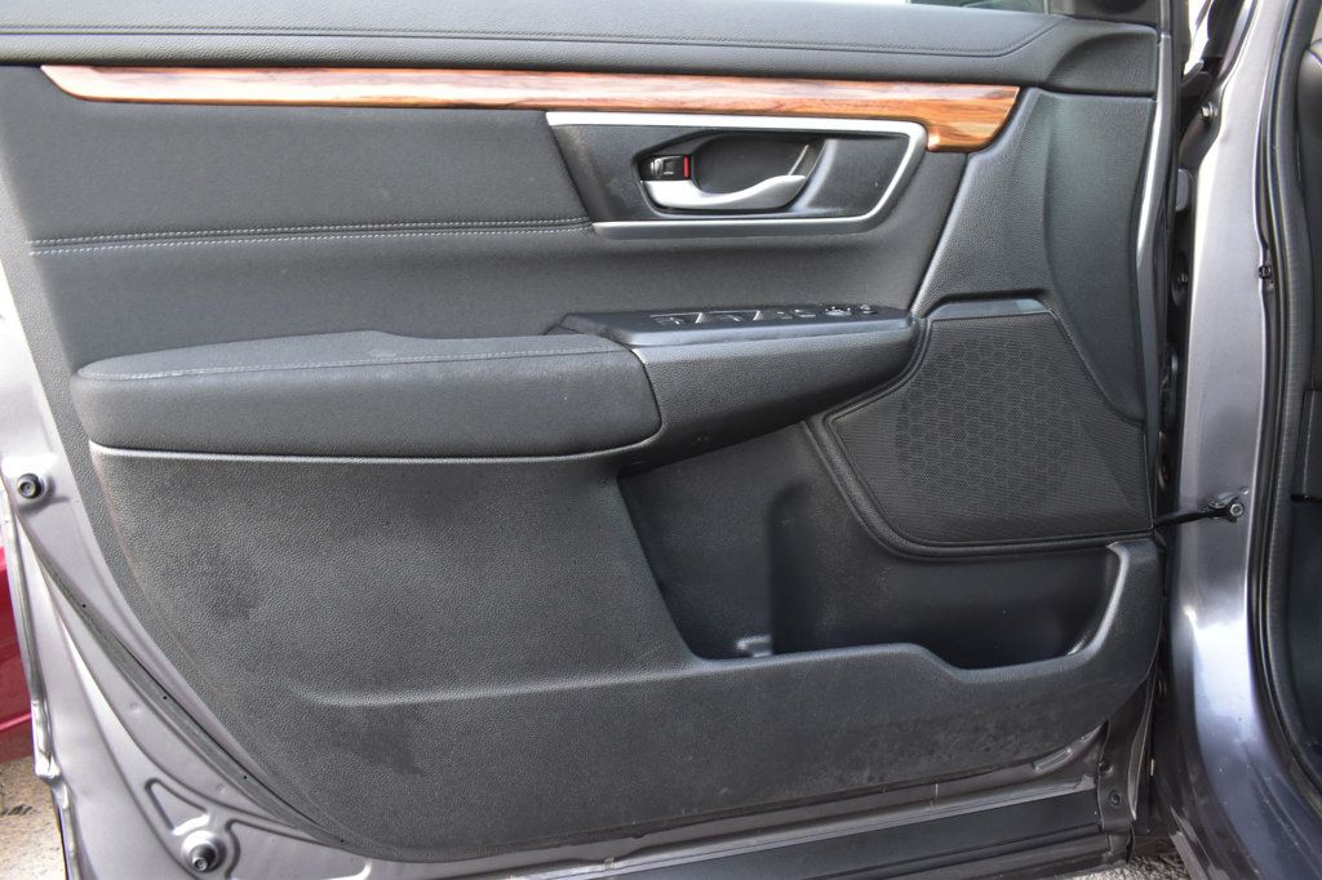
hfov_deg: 61.9
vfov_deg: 43.6
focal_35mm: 30
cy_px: 440
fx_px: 1101
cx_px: 661
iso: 1100
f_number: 6.3
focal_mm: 20
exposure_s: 1/15
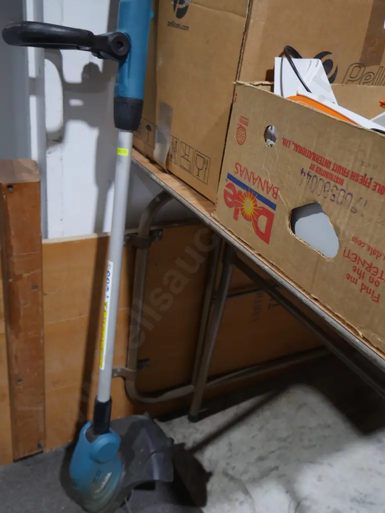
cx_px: 192
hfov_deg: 41.8
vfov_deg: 54.0
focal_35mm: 34
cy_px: 256
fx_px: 504
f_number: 4
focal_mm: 17
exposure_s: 1/60
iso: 400
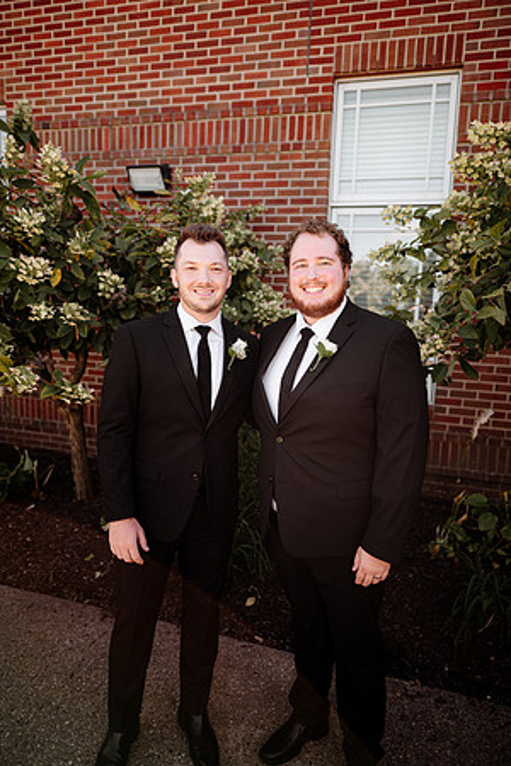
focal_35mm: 24
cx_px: 256
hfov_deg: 53.1
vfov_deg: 73.7
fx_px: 511
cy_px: 383
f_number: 2.2
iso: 125
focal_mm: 24
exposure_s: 1/500
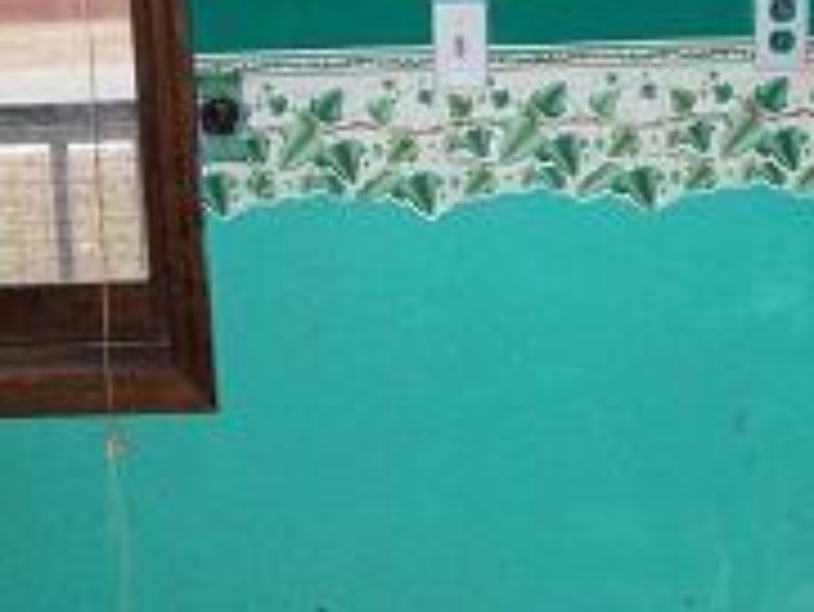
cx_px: 490
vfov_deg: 17.2
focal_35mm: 85
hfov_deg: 23.0
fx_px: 2000
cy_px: 515
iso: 140
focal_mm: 6
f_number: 2.7
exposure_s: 1/64
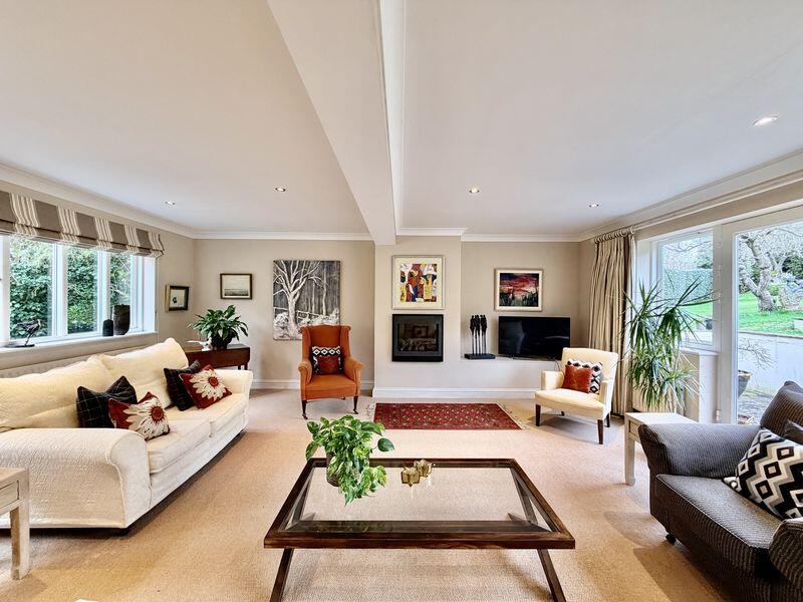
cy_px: 301
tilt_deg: -0.2
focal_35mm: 14
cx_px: 402
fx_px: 325
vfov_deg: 85.7
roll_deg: +0.1
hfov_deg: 102.1
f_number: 2.2
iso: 160
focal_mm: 2.22
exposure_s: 1/50
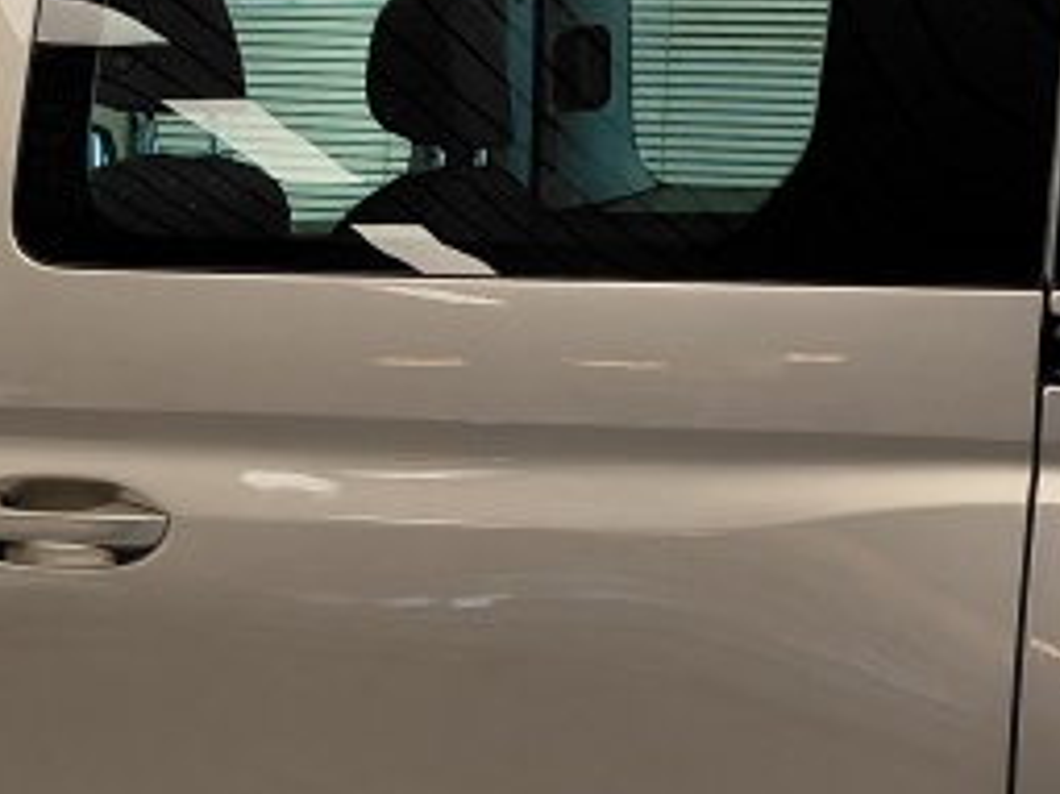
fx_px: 3061
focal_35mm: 100
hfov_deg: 19.6
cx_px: 353
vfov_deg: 14.8
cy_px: 426
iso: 100
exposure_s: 1/120
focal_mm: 4.69
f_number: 1.8
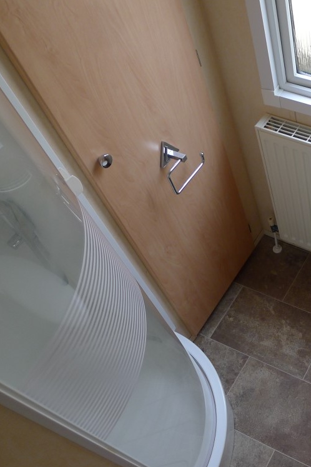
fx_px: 479
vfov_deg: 51.9
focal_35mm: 37
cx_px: 348
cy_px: 229
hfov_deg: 31.6
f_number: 2
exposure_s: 1/60
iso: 125
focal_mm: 5.1
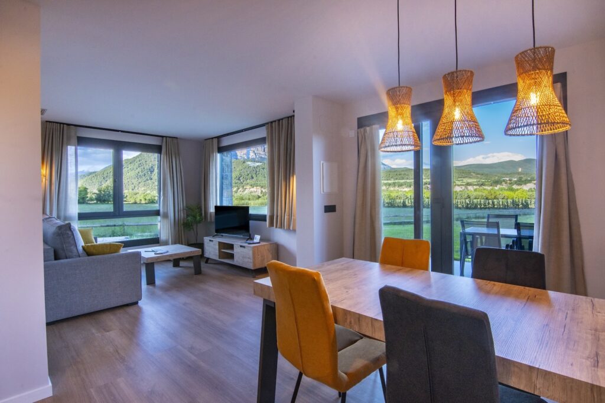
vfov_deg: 73.7
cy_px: 202
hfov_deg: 96.8
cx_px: 302
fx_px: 269
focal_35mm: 16
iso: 200
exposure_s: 1/13
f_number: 18
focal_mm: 11
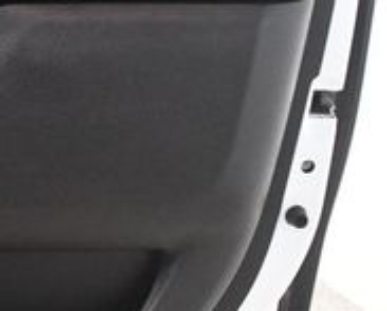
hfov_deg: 16.7
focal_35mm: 108
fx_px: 1239
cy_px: 95
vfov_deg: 14.3
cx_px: -118
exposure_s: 1/60
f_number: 3.5
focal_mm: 22
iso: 4500
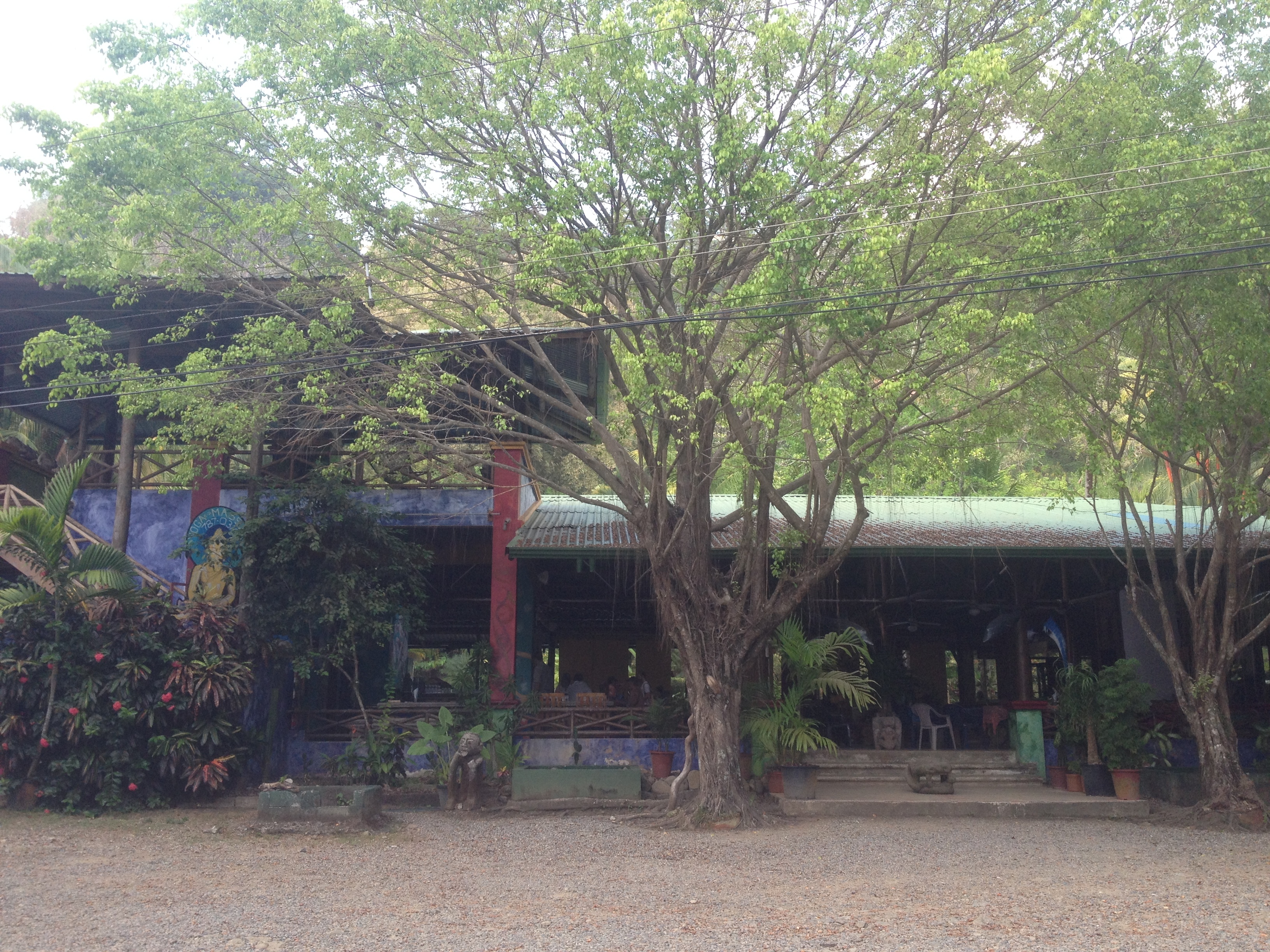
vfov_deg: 40.7
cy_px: 476
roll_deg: +0.6
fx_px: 1284
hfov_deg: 52.6
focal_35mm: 35
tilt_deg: +9.7
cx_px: 635
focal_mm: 4.28
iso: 64
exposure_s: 1/120
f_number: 2.4
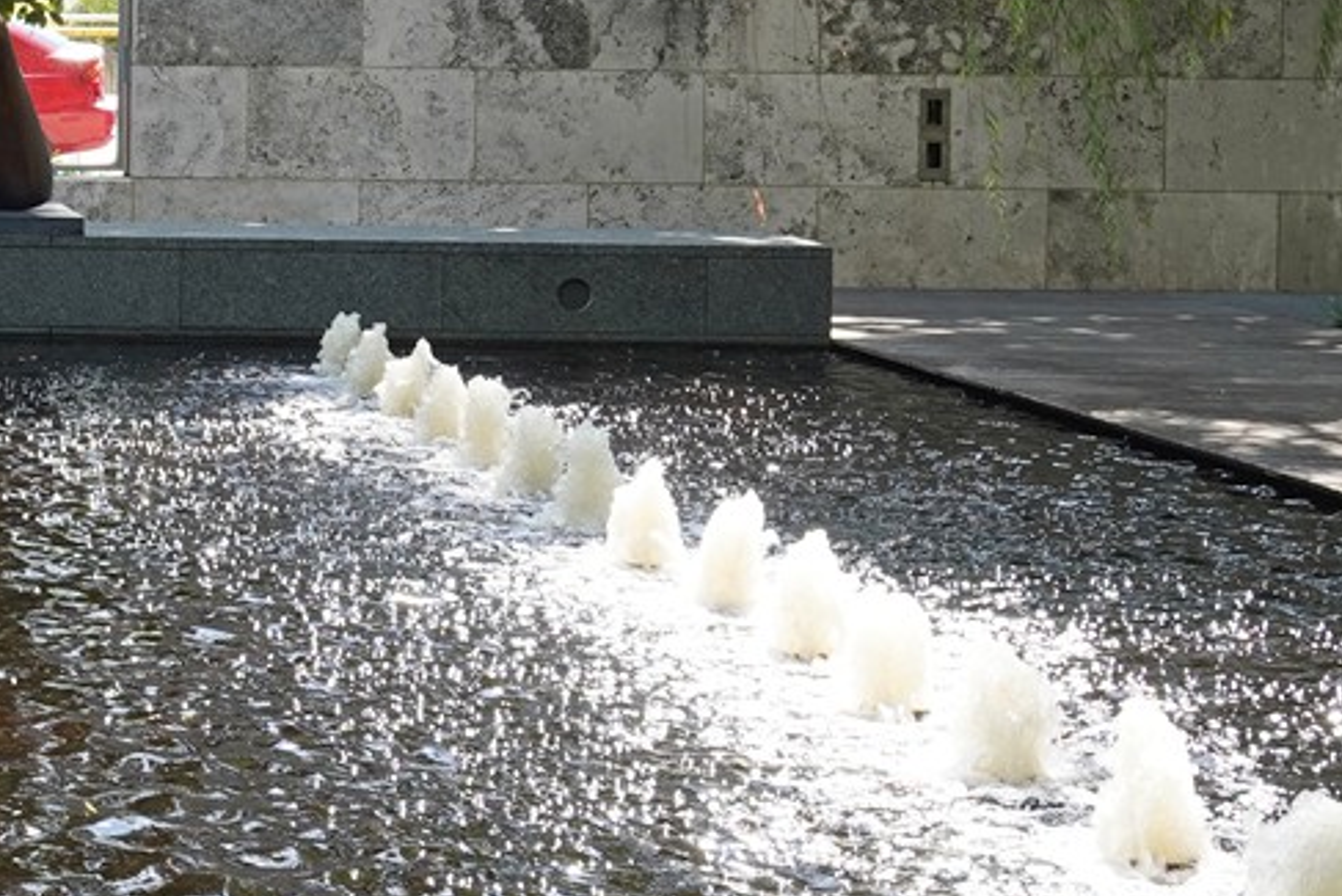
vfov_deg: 11.4
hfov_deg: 16.0
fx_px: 4437
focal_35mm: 119
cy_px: 83
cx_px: -554
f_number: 13
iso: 400
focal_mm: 29
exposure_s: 1/100
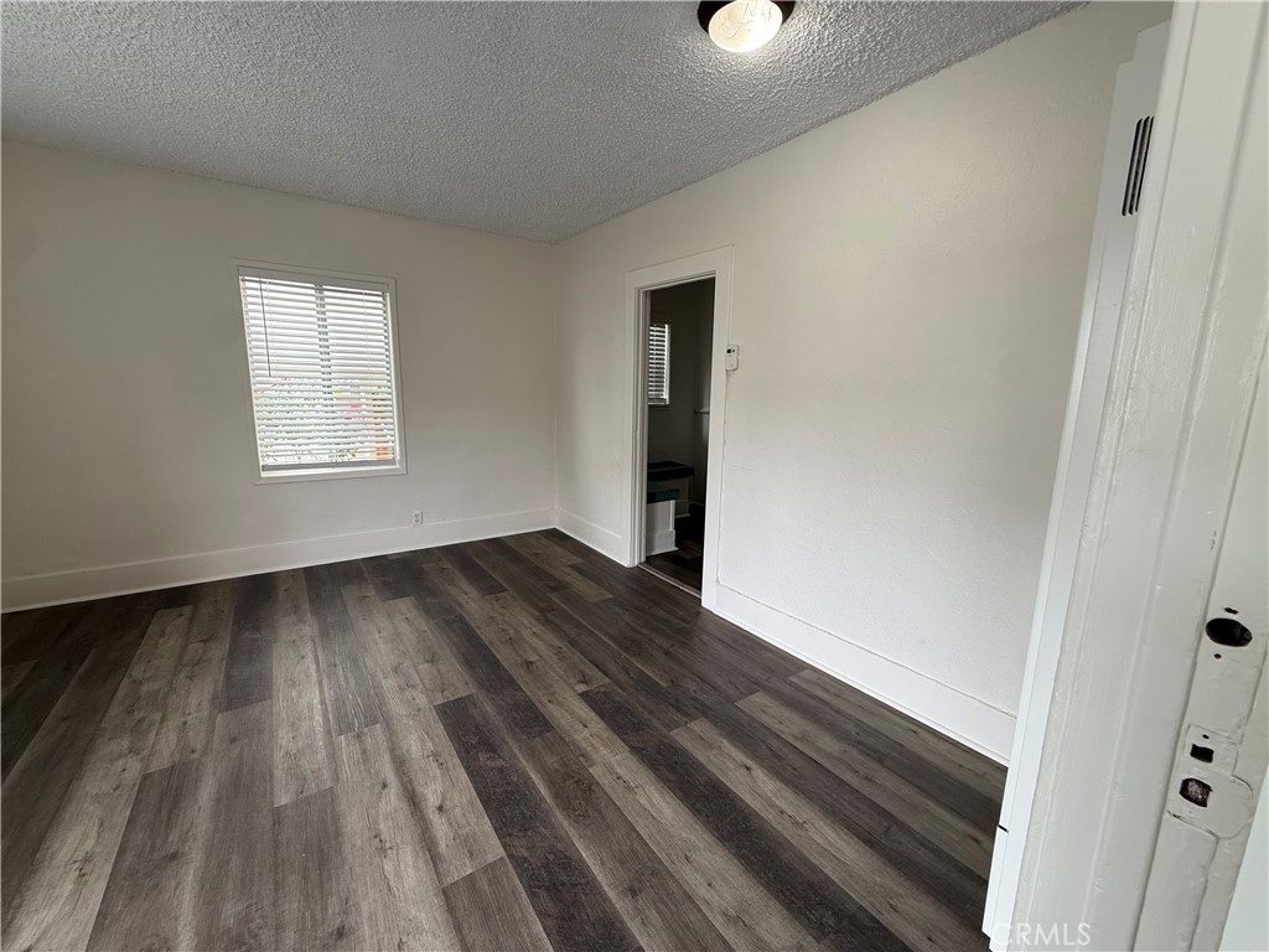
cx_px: 634
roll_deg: -1.1
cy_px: 476
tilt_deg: -9.6
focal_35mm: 14
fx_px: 513
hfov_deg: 102.1
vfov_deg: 85.7
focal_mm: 2.22
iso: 80
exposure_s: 1/120
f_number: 2.2
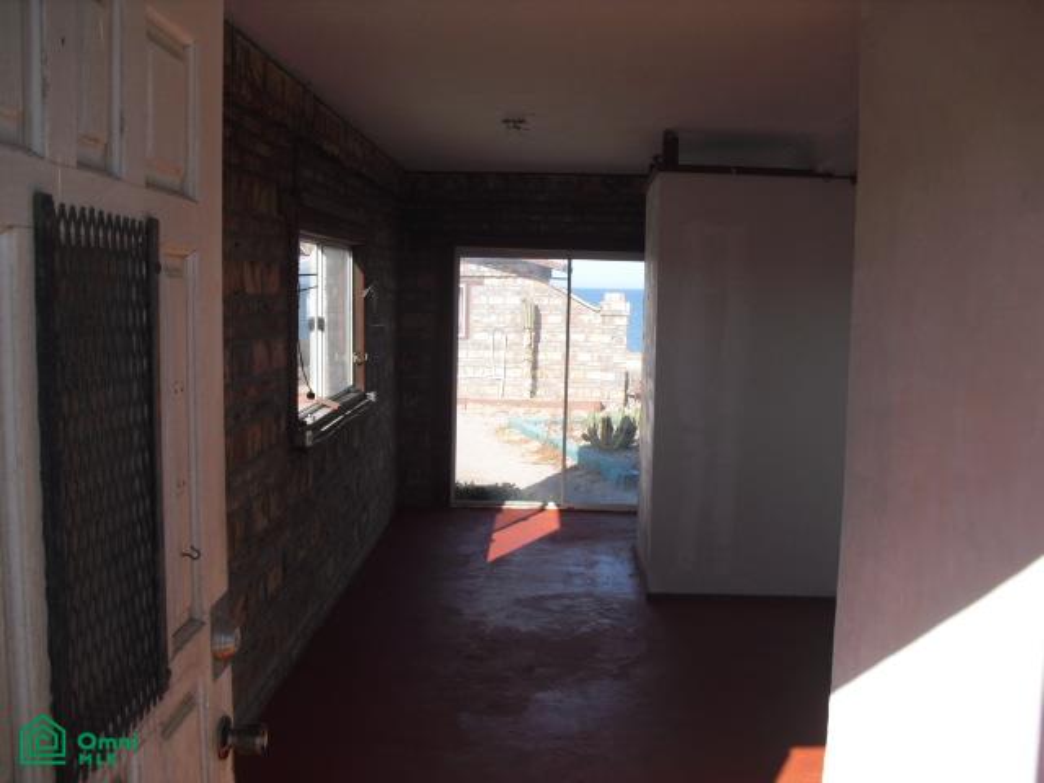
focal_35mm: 36
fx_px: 1086
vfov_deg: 39.7
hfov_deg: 51.4
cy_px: 392
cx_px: 522
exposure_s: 1/100
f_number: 7.8
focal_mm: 6.3
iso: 100
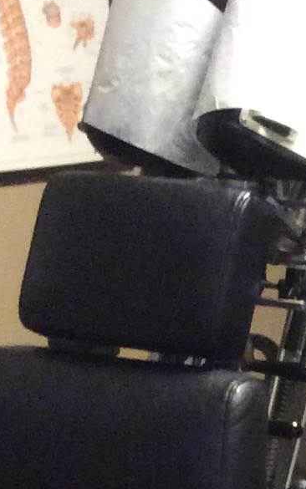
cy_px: 536
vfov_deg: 13.7
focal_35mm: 150
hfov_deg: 8.1
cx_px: 700
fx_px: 2000
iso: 250
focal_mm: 3.3
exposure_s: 1/20
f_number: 2.4
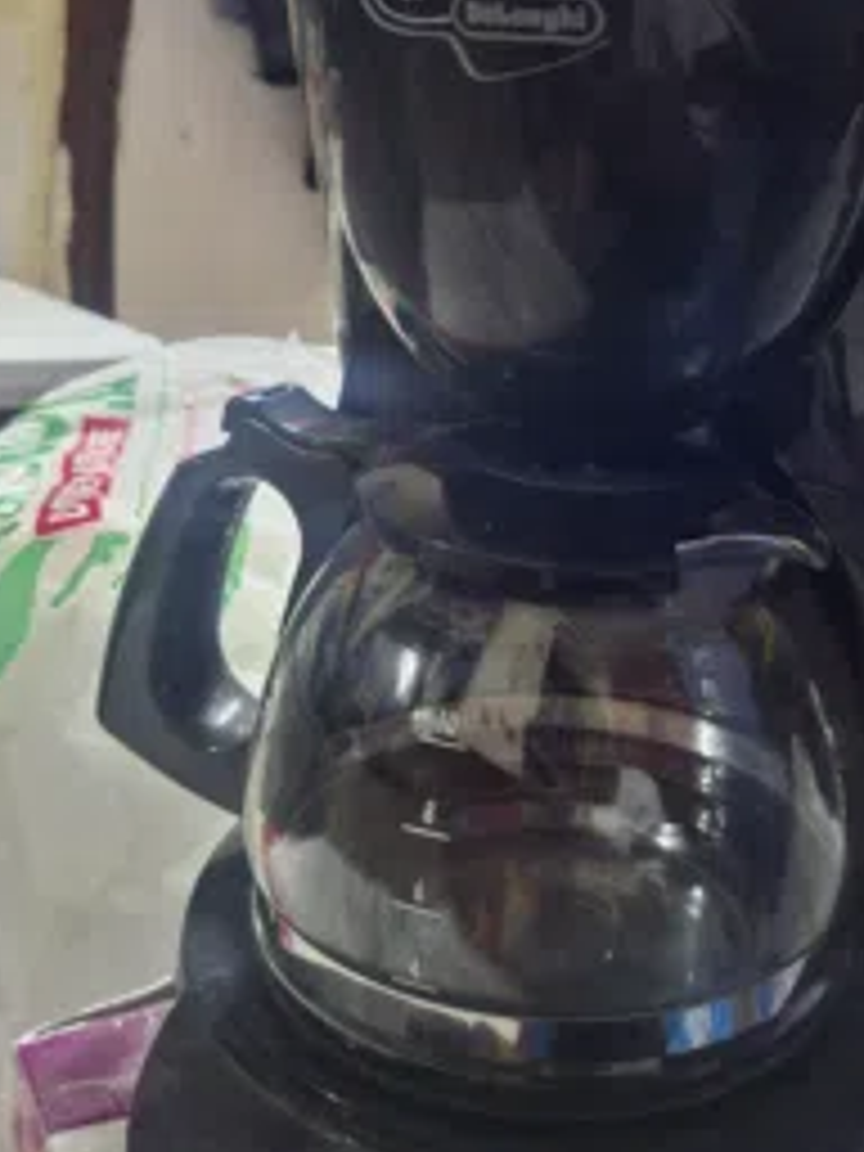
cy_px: 410
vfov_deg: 50.7
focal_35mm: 36
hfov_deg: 39.1
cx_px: 585
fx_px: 1198
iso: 1250
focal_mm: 5.54
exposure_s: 1/17
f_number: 1.8
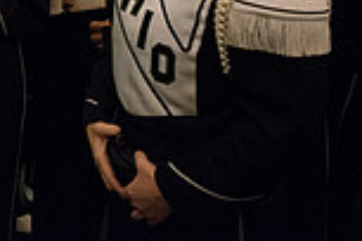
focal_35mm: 91
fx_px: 915
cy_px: -207
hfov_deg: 18.7
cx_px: -234
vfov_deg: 13.4
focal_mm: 24
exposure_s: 1/160
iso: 8000
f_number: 2.8
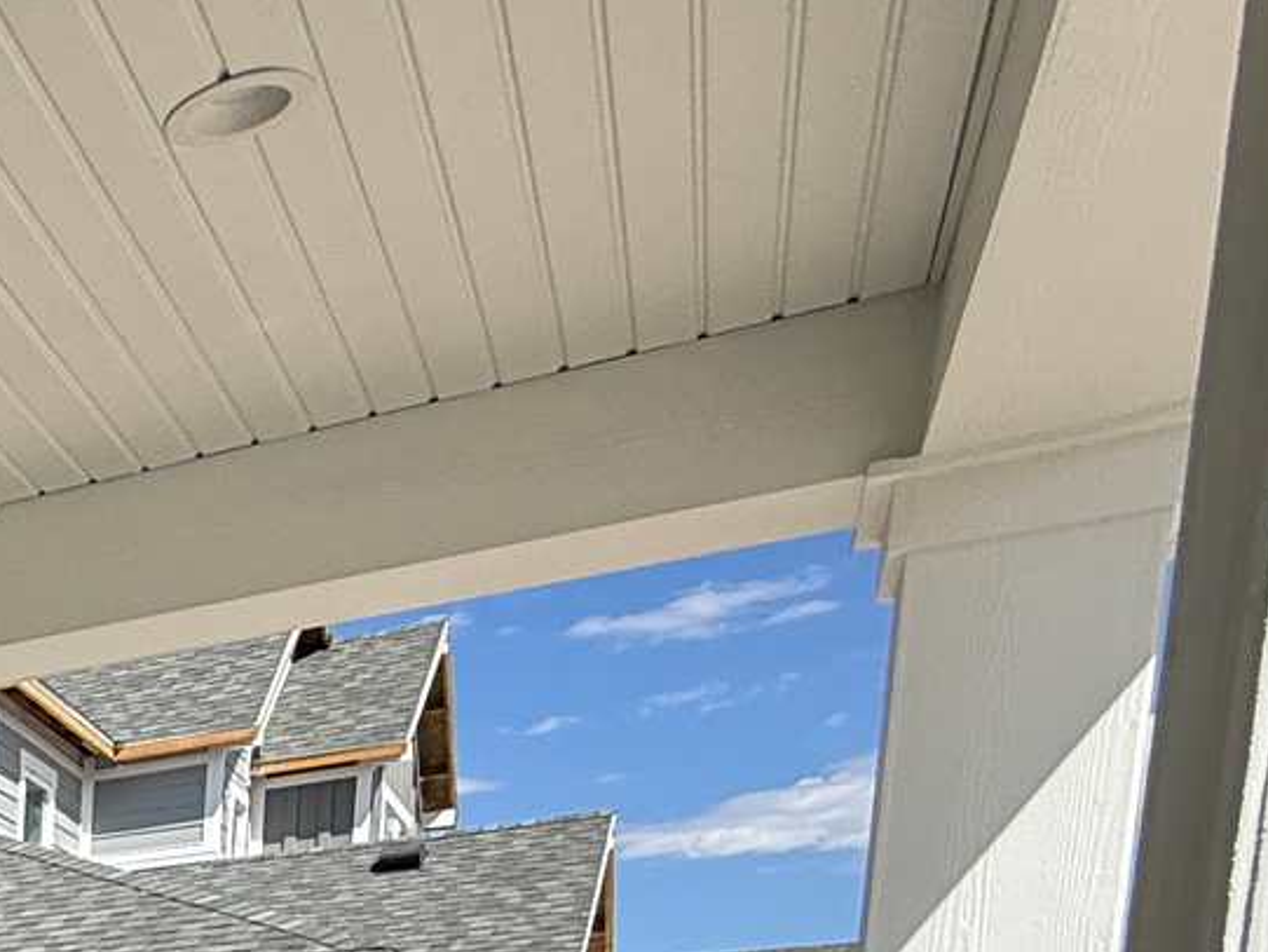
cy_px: 1517
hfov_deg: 23.6
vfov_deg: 21.8
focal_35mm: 53
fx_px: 1942
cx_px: -874
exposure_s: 1/1285
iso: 50
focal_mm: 2.22
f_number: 2.2
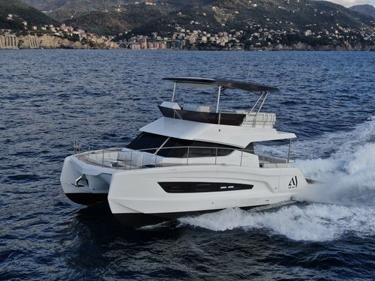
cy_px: 140
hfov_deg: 39.7
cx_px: 188
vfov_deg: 30.3
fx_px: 520
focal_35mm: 48
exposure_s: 1/500
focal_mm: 8.6
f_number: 3.8
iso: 100
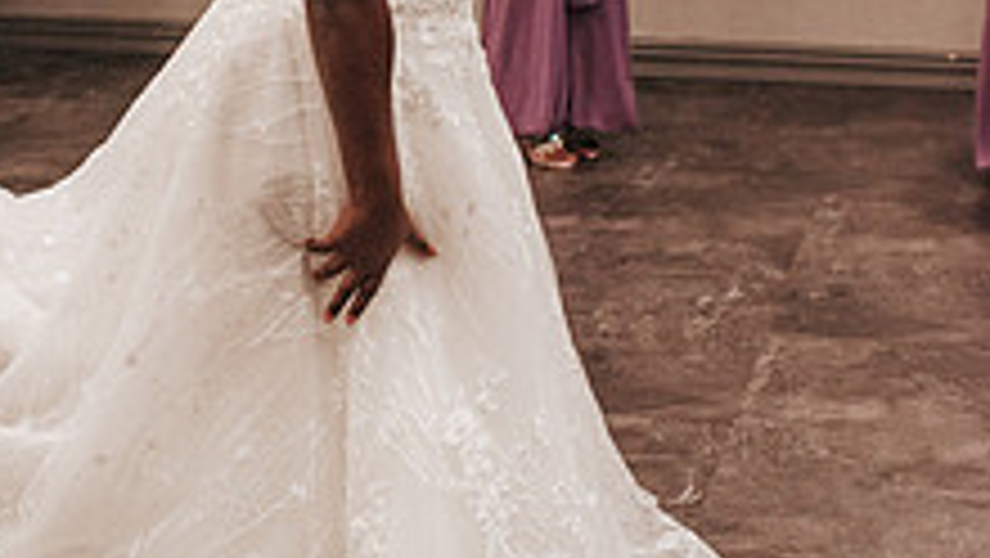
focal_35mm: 75
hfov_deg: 28.0
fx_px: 1970
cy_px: 22
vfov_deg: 15.9
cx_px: 324
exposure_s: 1/1250
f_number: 3.2
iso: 1000
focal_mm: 35
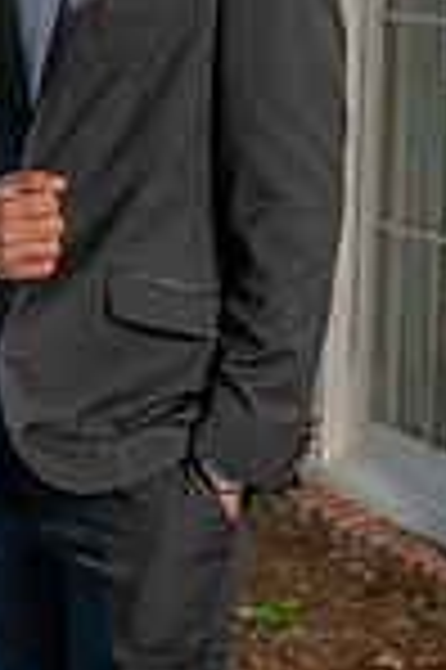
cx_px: -5
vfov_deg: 15.8
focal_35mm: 130
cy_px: 391
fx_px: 2421
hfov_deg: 10.4
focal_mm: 43
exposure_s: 1/160
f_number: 5.6
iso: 100
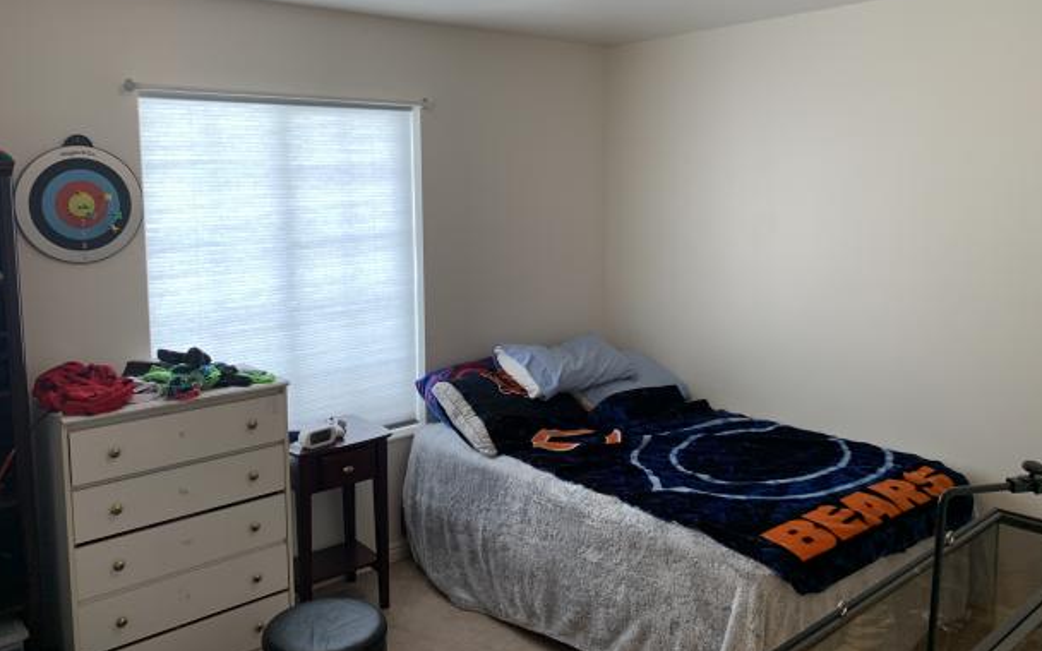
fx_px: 824
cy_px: 274
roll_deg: -0.2
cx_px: 533
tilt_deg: -4.8
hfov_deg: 64.6
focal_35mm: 29
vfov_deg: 43.0
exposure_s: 1/120
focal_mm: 4.25
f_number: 1.8
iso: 80
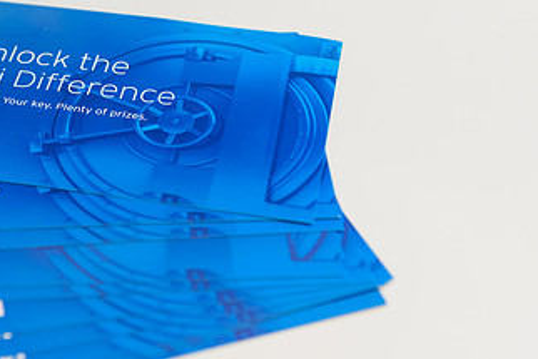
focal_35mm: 101
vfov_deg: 13.6
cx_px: 107
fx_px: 1510
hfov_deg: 20.0
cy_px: 134
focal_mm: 56
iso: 1000
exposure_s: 1/125
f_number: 3.2
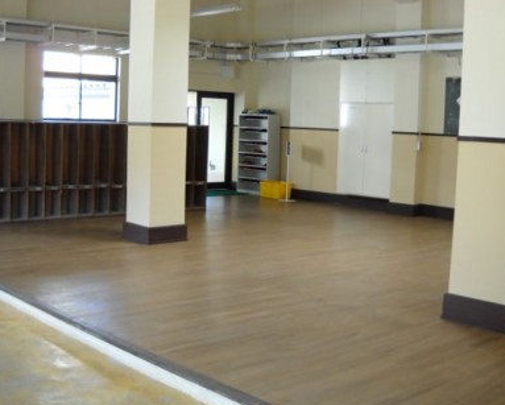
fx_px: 703
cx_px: 262
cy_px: 211
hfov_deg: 39.5
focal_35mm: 47
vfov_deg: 32.1
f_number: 3.1
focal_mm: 6.72
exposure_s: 1/60
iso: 200
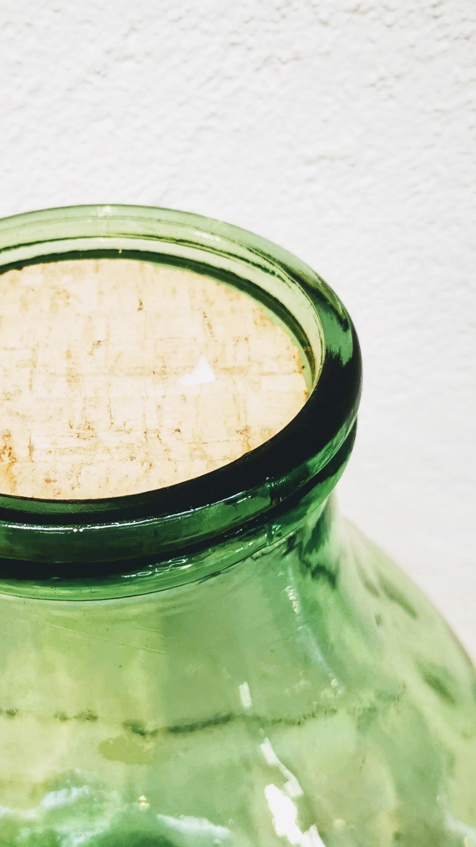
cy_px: 541
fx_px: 1077
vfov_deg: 42.5
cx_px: 145
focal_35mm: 48
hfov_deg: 24.8
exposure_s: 1/50
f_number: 1.6
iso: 160
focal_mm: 5.56
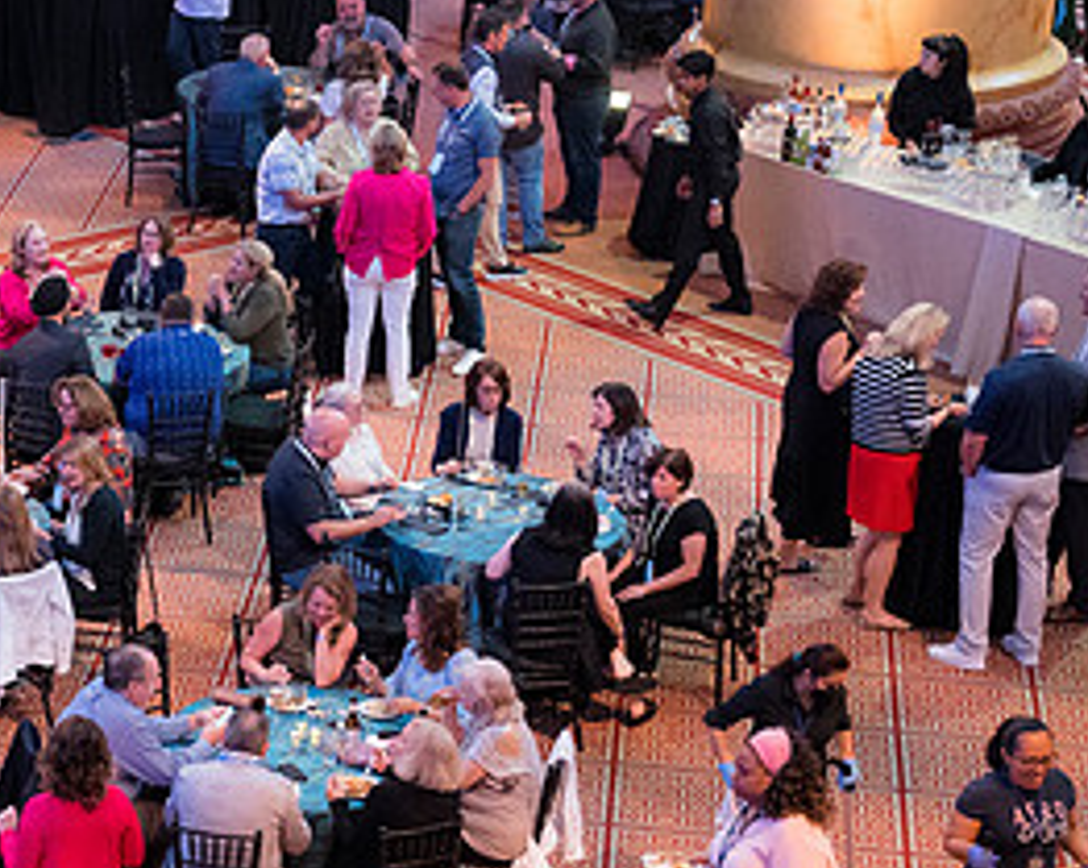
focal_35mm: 110
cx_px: -39
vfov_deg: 14.0
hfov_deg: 17.0
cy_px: 588
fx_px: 3538
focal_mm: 51
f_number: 2.8
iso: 3200
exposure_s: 1/125
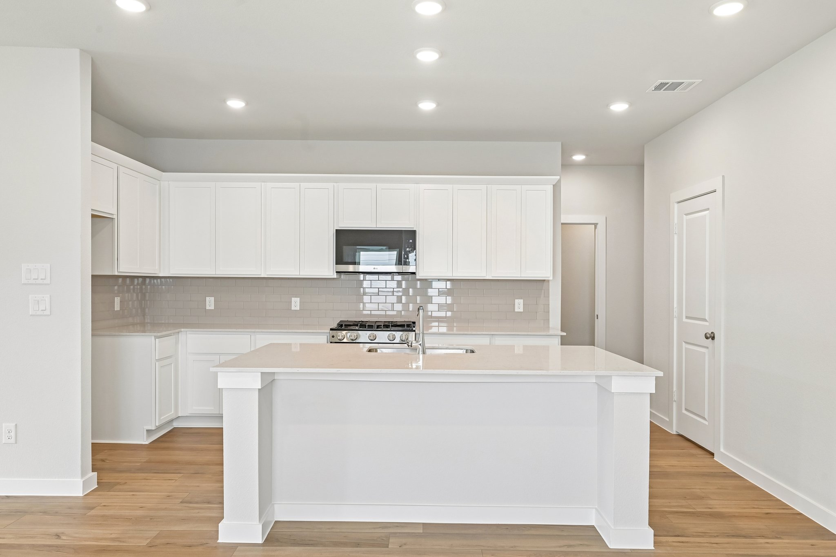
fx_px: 534
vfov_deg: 55.1
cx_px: 418
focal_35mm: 23
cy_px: 278
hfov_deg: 76.1
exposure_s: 1/30
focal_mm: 23
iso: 400
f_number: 8
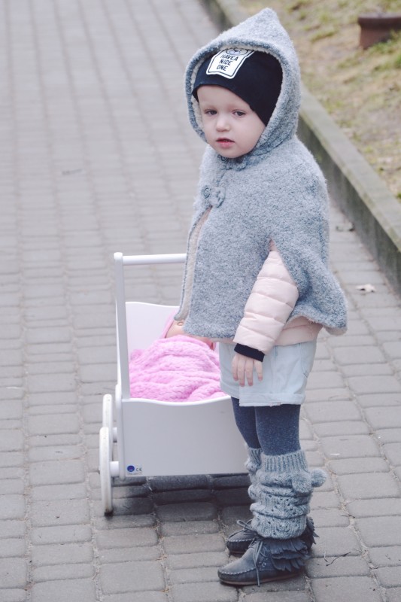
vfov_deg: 13.0
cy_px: 301
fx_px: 2632
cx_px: 200
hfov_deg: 8.7
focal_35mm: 158
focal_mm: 105
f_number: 5.6
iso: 400
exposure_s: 1/125
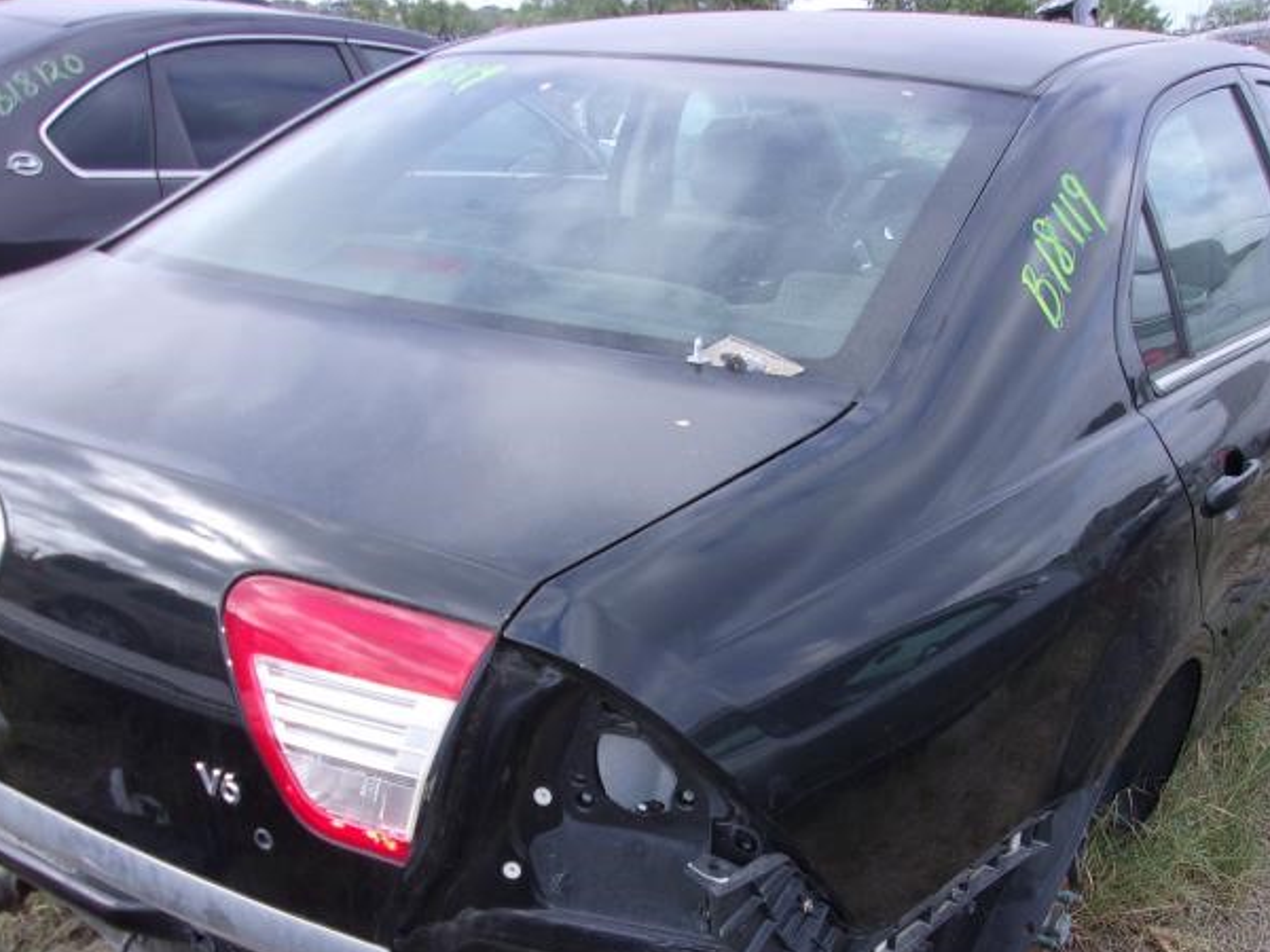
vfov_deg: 39.3
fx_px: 1321
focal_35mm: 36
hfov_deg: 51.3
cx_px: 698
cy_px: 611
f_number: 3
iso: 80
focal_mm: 4.9
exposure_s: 1/280
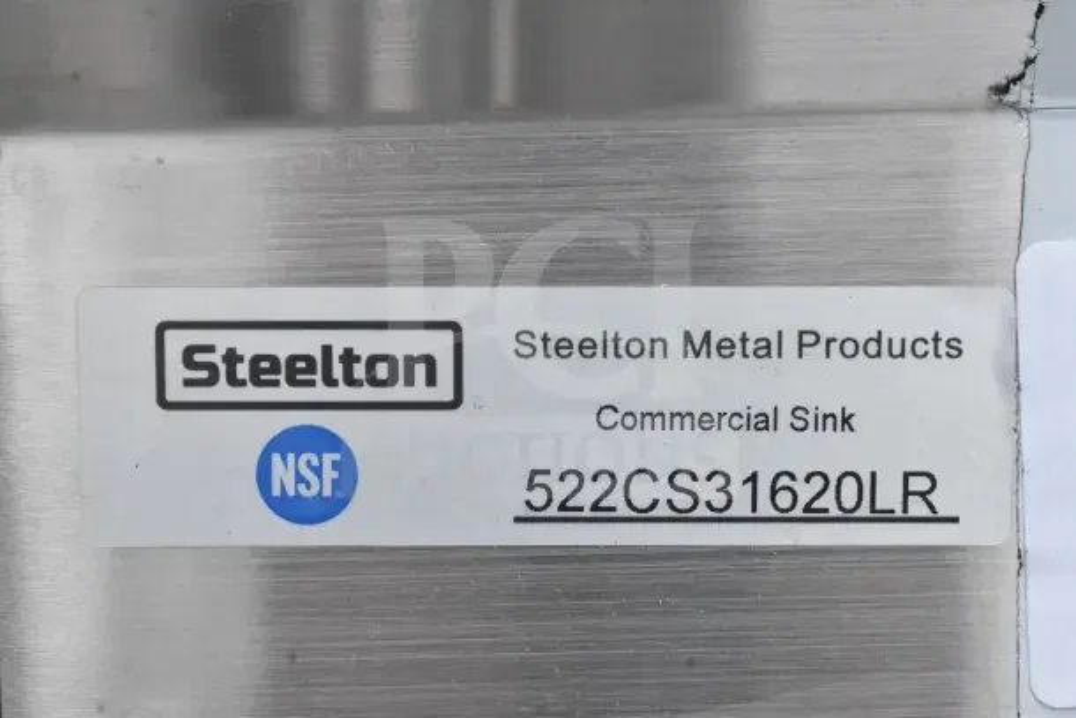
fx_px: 2466
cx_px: 538
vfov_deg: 16.6
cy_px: 359
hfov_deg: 24.6
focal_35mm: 82
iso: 6400
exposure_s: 1/1600
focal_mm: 55
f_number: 20
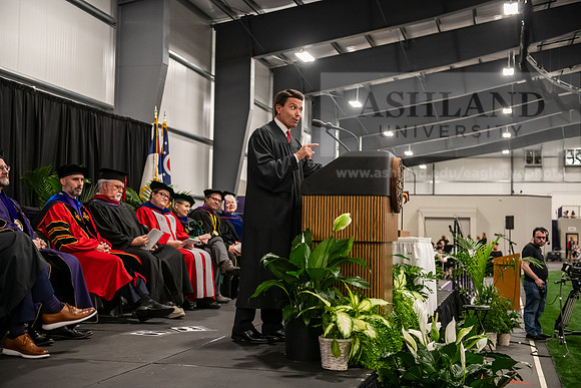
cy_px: 194
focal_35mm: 48
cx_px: 290
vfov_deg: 28.1
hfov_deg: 41.1
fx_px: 775
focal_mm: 48
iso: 3200
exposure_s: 1/200
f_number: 3.2
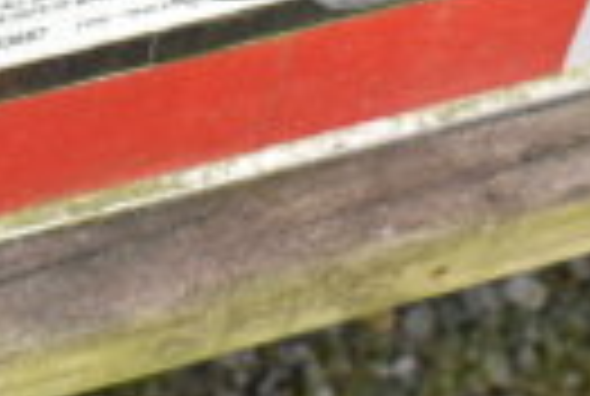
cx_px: 68
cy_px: -479
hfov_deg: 7.7
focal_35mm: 265
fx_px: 4353
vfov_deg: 5.1
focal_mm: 38
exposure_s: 1/160
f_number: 6.3
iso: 200
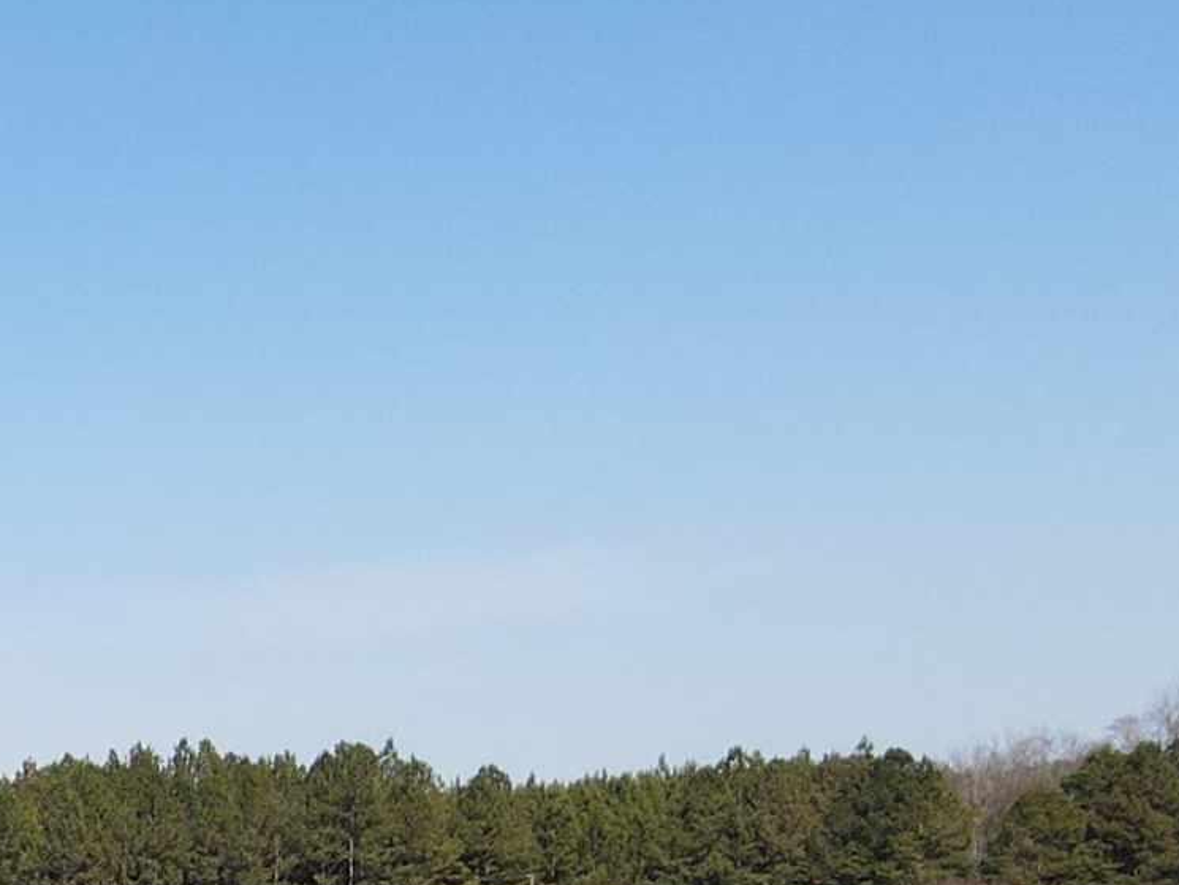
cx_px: -810
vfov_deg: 13.1
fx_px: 3372
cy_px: 1715
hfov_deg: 17.0
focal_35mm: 99
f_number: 2.8
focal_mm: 4.5
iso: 100
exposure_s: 1/725
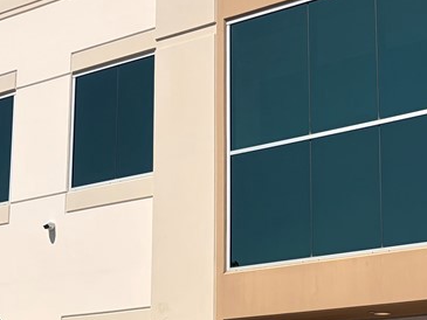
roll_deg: +1.4
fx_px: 901
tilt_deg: +8.9
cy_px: 257
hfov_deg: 26.0
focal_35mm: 73
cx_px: 365
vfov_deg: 20.0
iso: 64
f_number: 1.6
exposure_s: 1/8850
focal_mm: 5.96
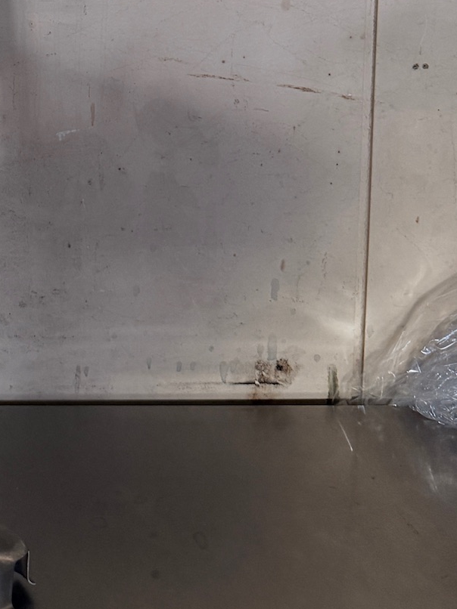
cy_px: -34
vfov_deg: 29.1
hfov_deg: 22.9
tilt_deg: -8.1
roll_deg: +0.3
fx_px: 1074
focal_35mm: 61
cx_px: -17
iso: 250
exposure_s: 1/60
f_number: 1.78
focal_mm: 6.76
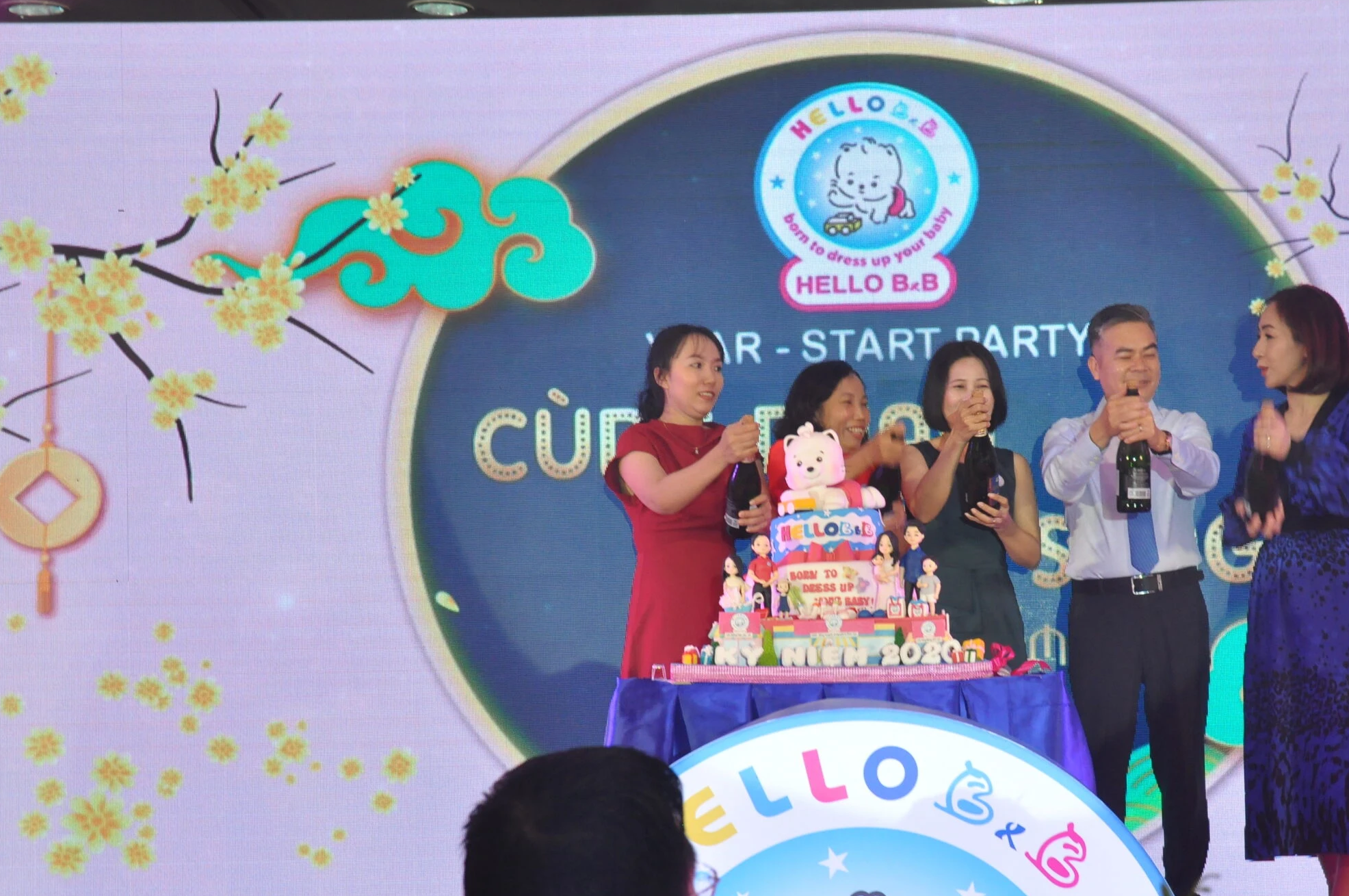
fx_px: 2769
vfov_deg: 18.3
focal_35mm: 74
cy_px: 555
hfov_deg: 27.3
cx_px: 871
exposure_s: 1/80
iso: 1250
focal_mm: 38
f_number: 5.6
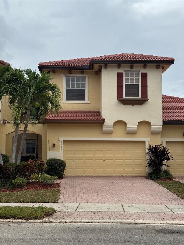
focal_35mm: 48
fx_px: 340
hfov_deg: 30.3
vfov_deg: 39.7
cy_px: 122
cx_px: 92
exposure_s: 1/2717
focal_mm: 6.76
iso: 64
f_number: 1.78
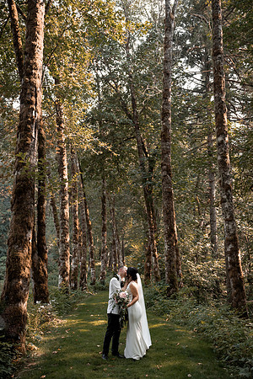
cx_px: 126
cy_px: 190
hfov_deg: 36.9
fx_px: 379
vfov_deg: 53.1
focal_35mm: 36
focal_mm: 36
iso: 320
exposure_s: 1/800
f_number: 2.8
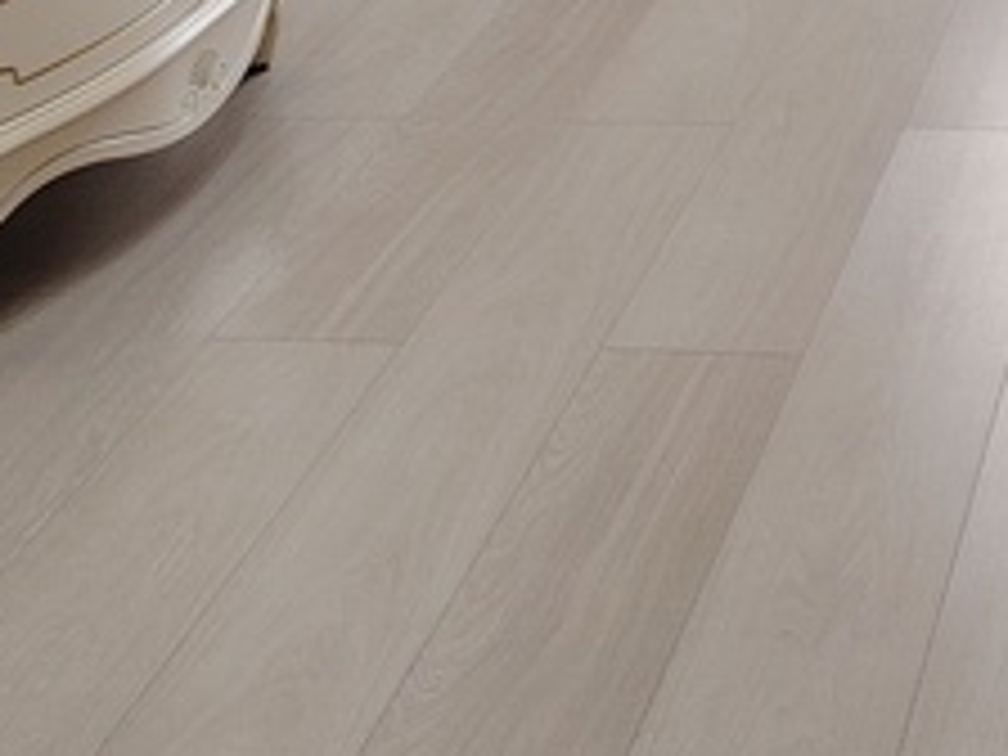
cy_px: -454
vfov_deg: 12.9
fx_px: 3116
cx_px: 783
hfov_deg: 18.2
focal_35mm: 107
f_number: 1.75
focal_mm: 5.25
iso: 538
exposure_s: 1/33.3
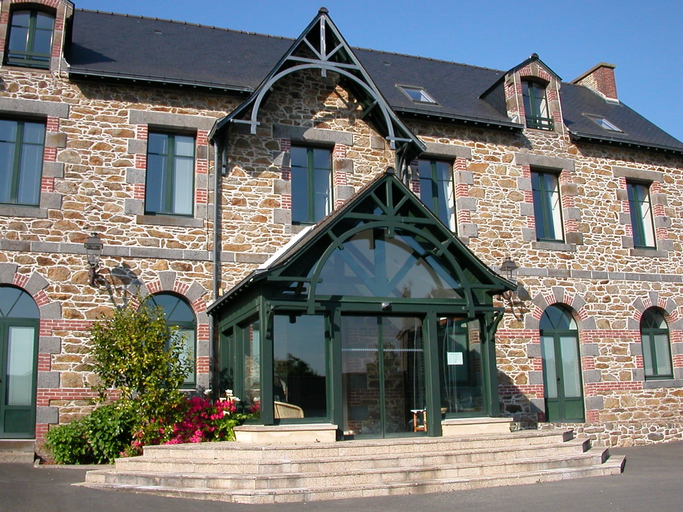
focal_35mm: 37
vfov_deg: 38.7
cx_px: 342
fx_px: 730
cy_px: 256
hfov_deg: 50.1
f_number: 4.5
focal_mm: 5.6
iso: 100
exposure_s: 1/537
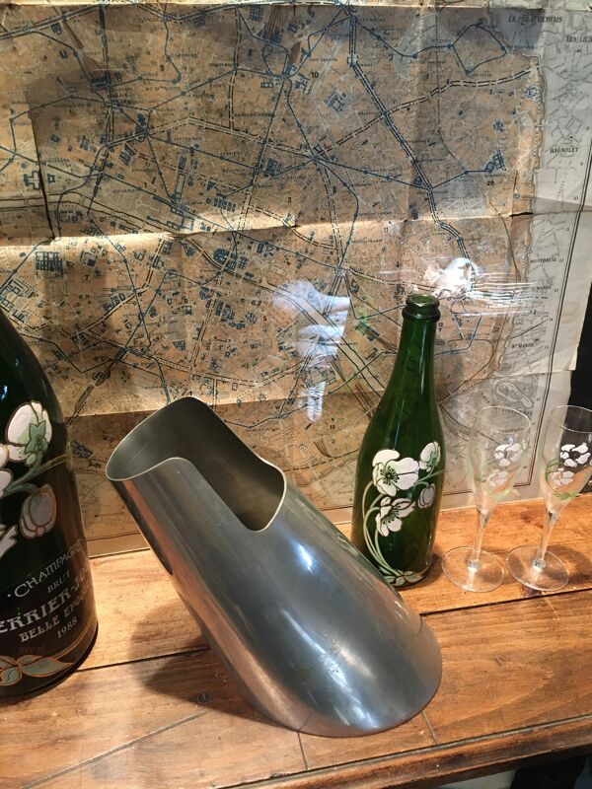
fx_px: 661
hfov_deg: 48.2
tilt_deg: -30.7
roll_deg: -2.4
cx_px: 296
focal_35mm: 29
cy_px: 394
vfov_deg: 61.7
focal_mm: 4.15
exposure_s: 1/25
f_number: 2.2
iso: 200
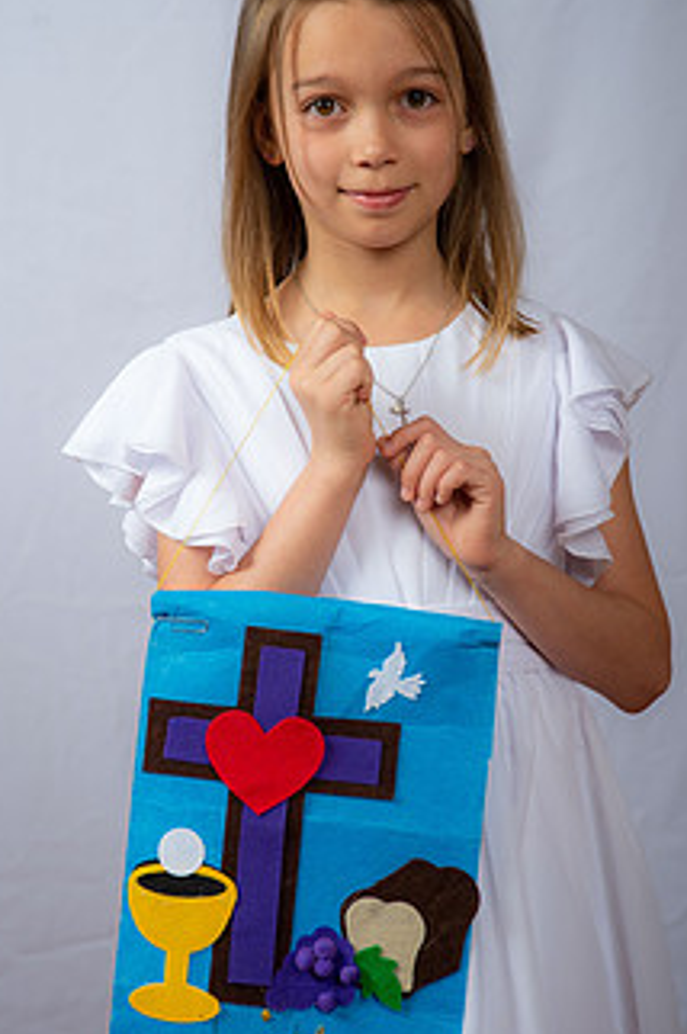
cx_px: 355
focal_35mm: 109
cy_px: 466
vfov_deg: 18.8
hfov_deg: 12.5
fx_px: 3127
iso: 250
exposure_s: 1/200
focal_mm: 78
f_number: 6.3
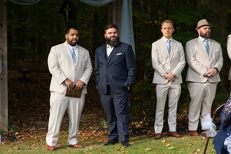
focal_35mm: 105
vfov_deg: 13.1
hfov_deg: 19.5
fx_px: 672
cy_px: 73
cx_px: 115
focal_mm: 85
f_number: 5.6
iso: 640
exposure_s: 1/640
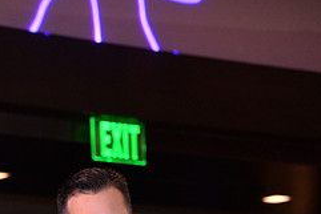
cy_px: 377
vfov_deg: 6.1
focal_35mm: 221
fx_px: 1972
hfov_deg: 9.3
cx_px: 102
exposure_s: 1/250
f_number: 5
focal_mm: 92
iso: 2000
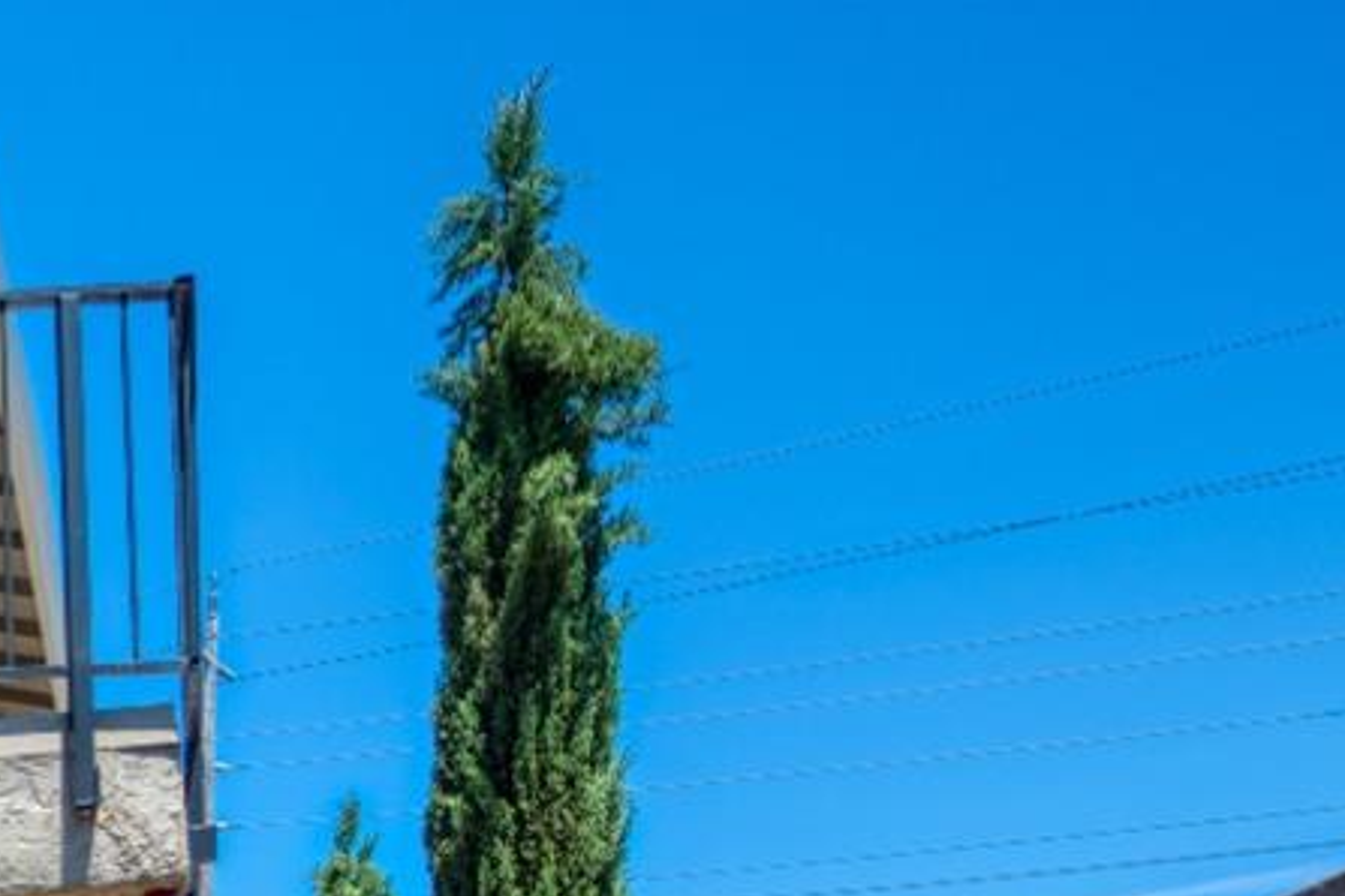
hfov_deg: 28.9
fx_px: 1756
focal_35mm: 47
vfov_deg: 23.3
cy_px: 1326
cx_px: -608
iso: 200
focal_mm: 14
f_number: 10
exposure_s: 1/400
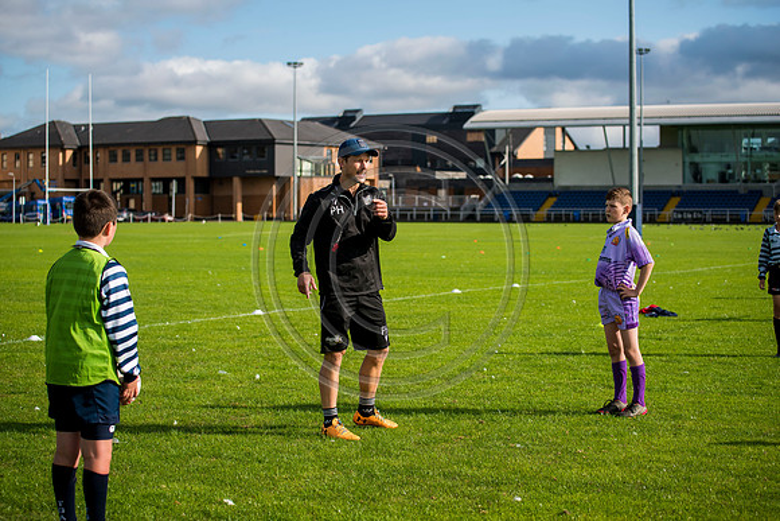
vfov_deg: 18.9
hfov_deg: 28.1
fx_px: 1560
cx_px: 390
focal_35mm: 72
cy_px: 260
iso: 250
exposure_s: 1/1250
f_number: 4
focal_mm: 72
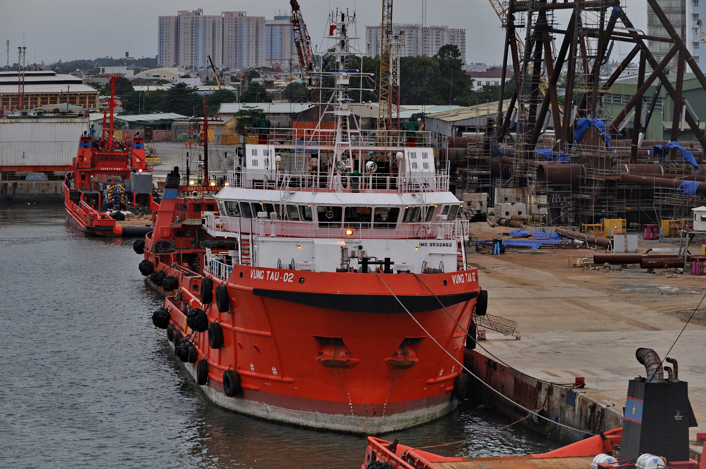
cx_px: 353
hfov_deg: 15.2
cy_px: 234
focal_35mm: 135
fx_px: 2644
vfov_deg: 10.1
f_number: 5.6
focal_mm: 90
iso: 320
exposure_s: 1/500
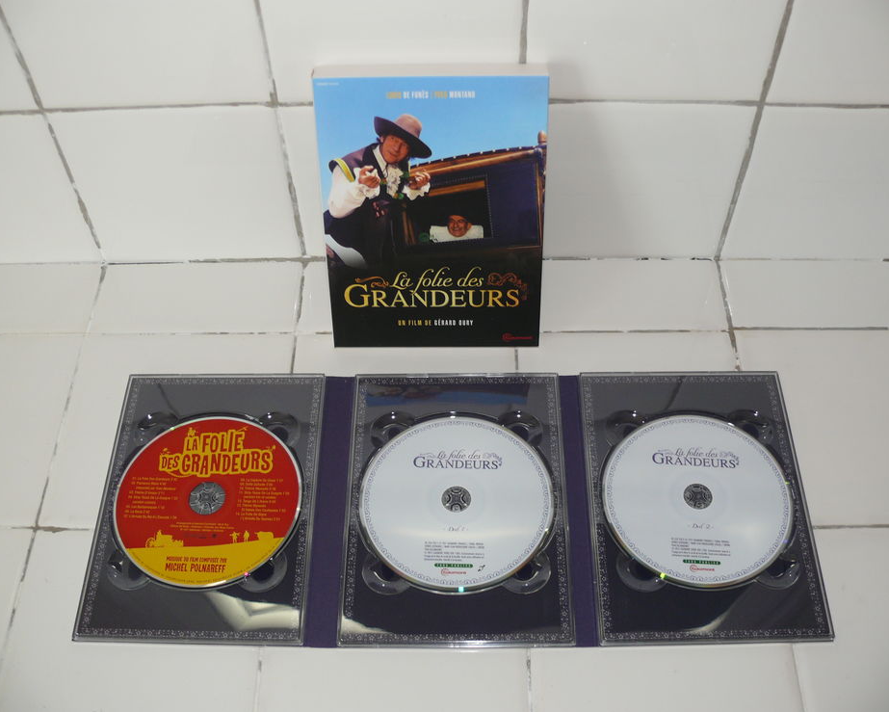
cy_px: 353
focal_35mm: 37
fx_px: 974
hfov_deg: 49.1
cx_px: 457
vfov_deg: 40.2
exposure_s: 1/30
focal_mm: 7.4
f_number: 2.8
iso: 100
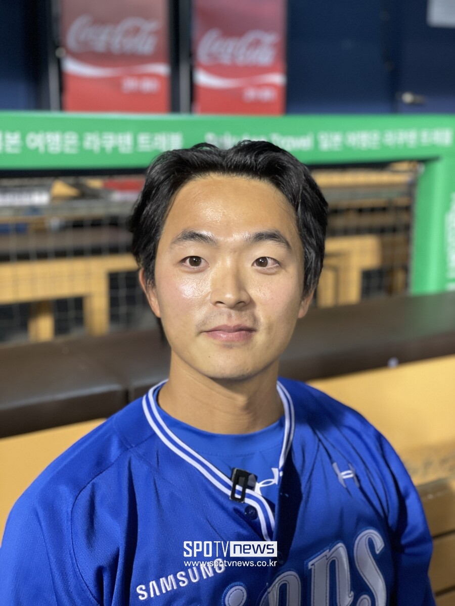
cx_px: 228
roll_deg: +0.0
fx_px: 911
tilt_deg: -11.3
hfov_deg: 28.0
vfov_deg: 36.8
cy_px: 303
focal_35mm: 52
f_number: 2
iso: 200
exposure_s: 1/120
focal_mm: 6
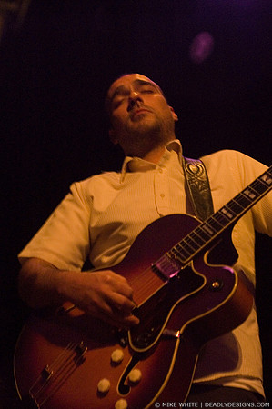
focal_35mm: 75
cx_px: 136
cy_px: 204
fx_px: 852
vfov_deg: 27.0
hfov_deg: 18.1
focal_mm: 50
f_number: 3.5
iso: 1600
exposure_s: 1/30
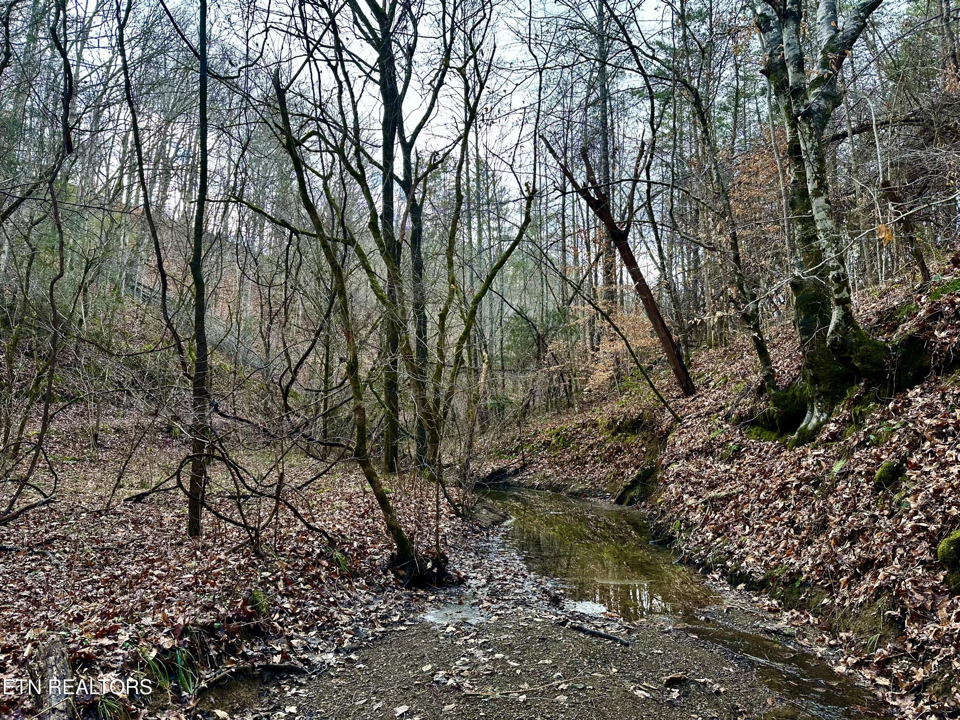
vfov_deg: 56.8
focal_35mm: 24
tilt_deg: +5.2
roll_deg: +1.3
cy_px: 360
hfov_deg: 71.6
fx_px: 666
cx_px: 480
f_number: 1.78
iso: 80
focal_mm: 6.86
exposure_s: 1/229
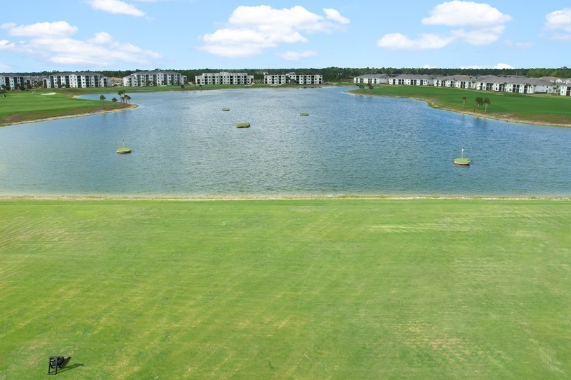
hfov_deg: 63.6
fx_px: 460
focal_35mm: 29
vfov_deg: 44.9
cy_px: 172
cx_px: 267
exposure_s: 1/1250
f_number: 2.8
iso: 100
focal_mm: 8.38
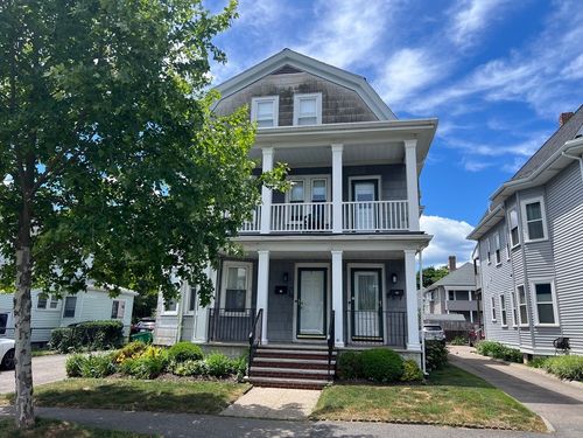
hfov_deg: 67.3
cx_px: 292
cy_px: 219
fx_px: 438
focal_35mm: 26
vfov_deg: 53.1
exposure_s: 1/2632
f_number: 1.5
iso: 50
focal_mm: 5.7
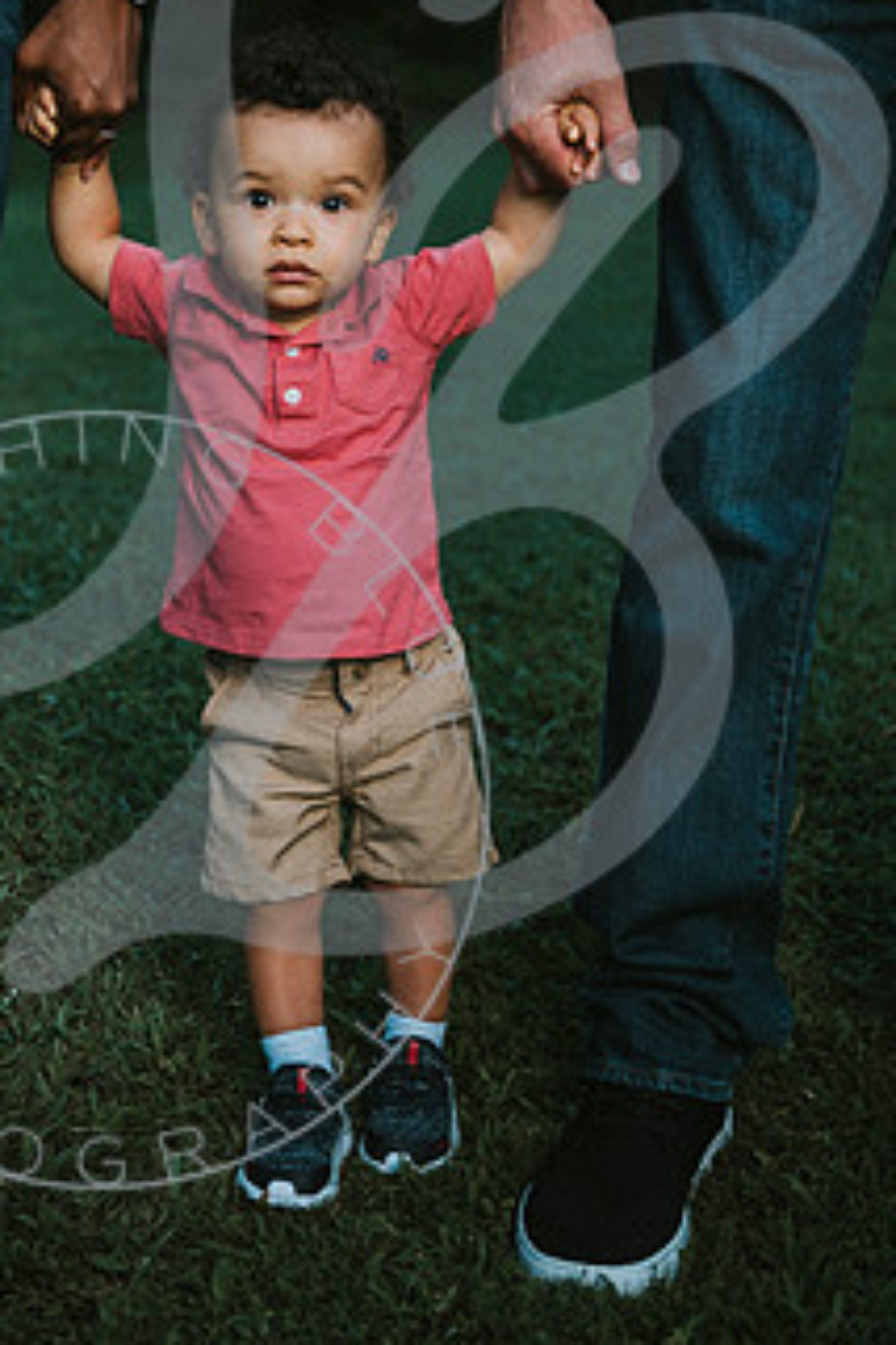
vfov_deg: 31.7
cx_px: 289
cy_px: 482
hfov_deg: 21.5
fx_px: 2352
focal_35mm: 63
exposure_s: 1/250
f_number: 2.8
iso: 100
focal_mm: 45
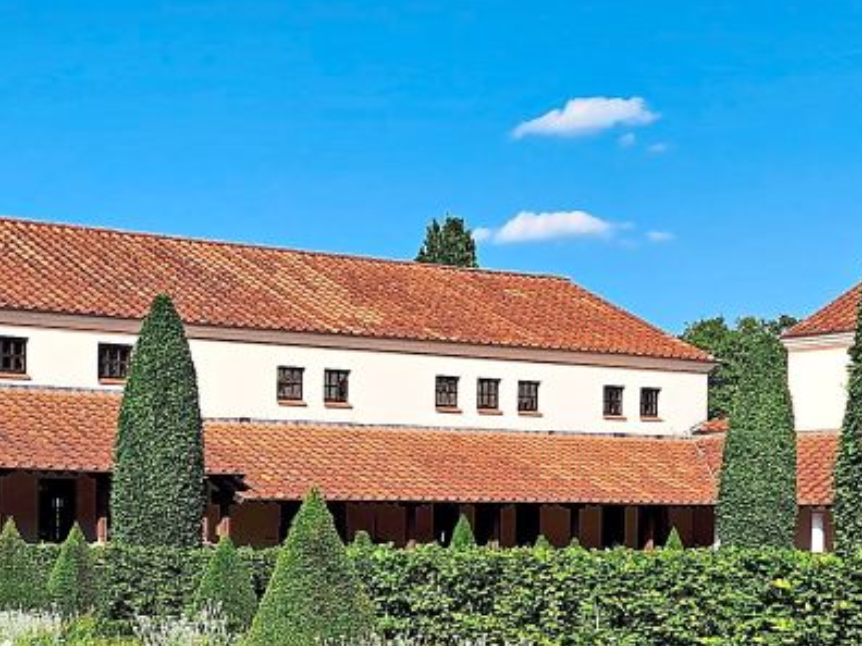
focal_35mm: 72
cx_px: 96
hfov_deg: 26.2
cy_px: 548
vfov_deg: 20.1
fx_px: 1793
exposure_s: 1/1350
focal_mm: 6.4
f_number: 1.8
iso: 12
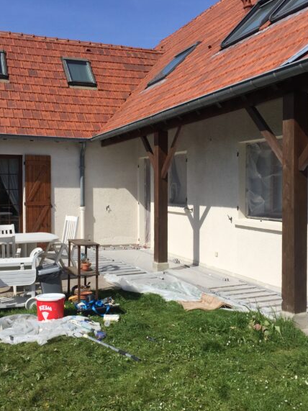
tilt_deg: -3.5
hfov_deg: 36.8
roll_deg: +0.1
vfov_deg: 47.9
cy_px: 205
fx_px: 463
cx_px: 161
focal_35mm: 39
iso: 32
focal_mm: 4.15
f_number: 2.2
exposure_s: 1/3968
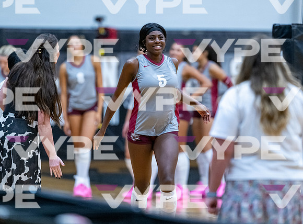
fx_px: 2166
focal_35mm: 249
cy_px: 97
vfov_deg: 5.9
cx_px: 163
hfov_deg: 8.0
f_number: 2
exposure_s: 1/1600
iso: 3200
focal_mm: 200
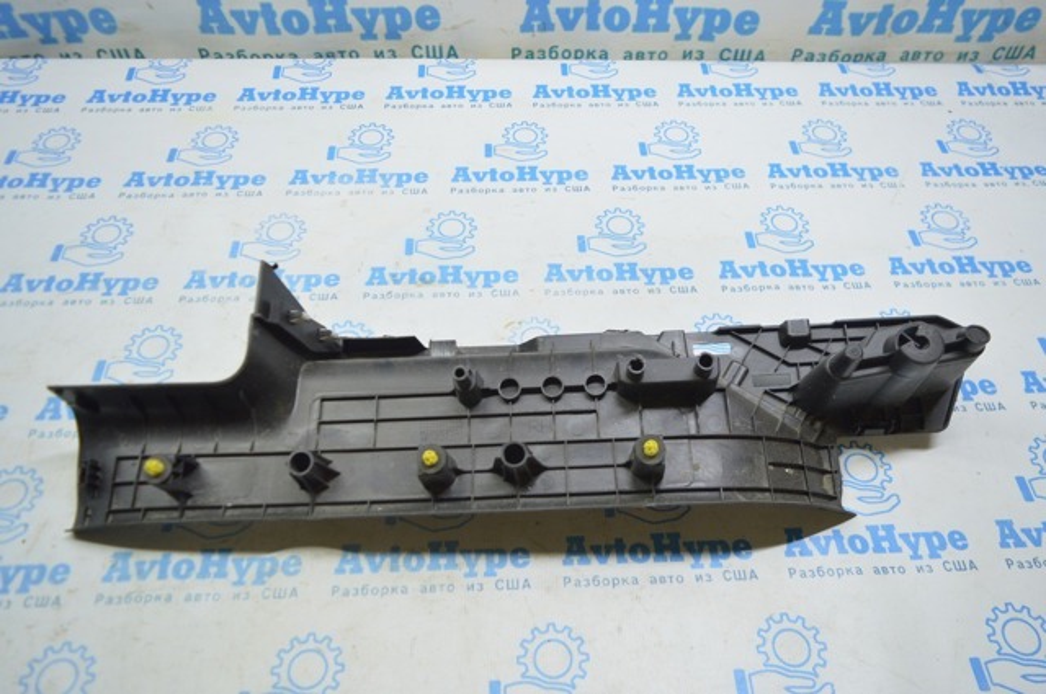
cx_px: 523
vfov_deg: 47.8
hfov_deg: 67.4
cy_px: 347
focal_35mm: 27
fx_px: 783
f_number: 3.5
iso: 400
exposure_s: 1/60
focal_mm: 18
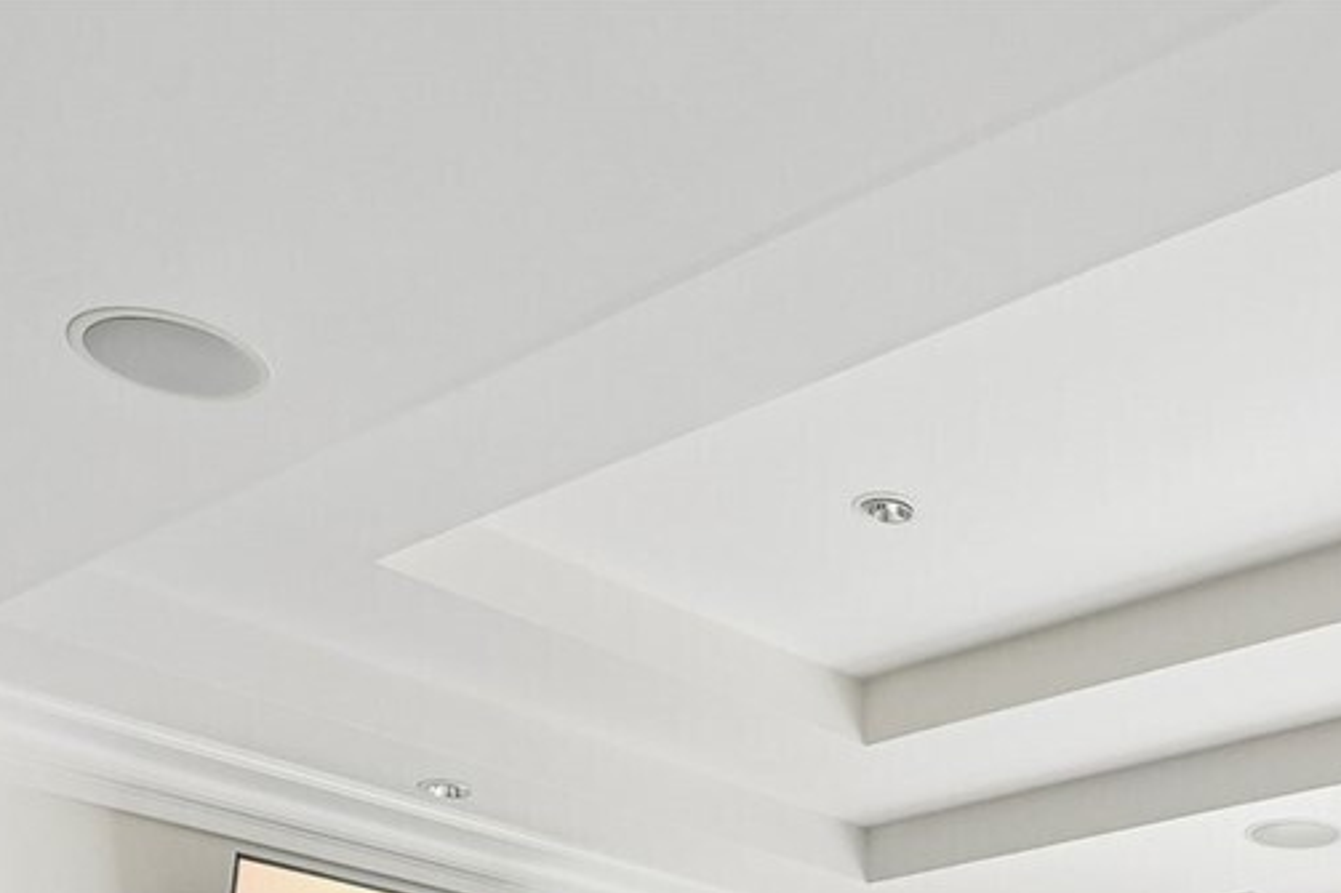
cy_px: 1502
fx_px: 2011
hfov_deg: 34.1
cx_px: 1289
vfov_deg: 19.9
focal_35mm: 54
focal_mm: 16
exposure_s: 1/400
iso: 1600
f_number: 8
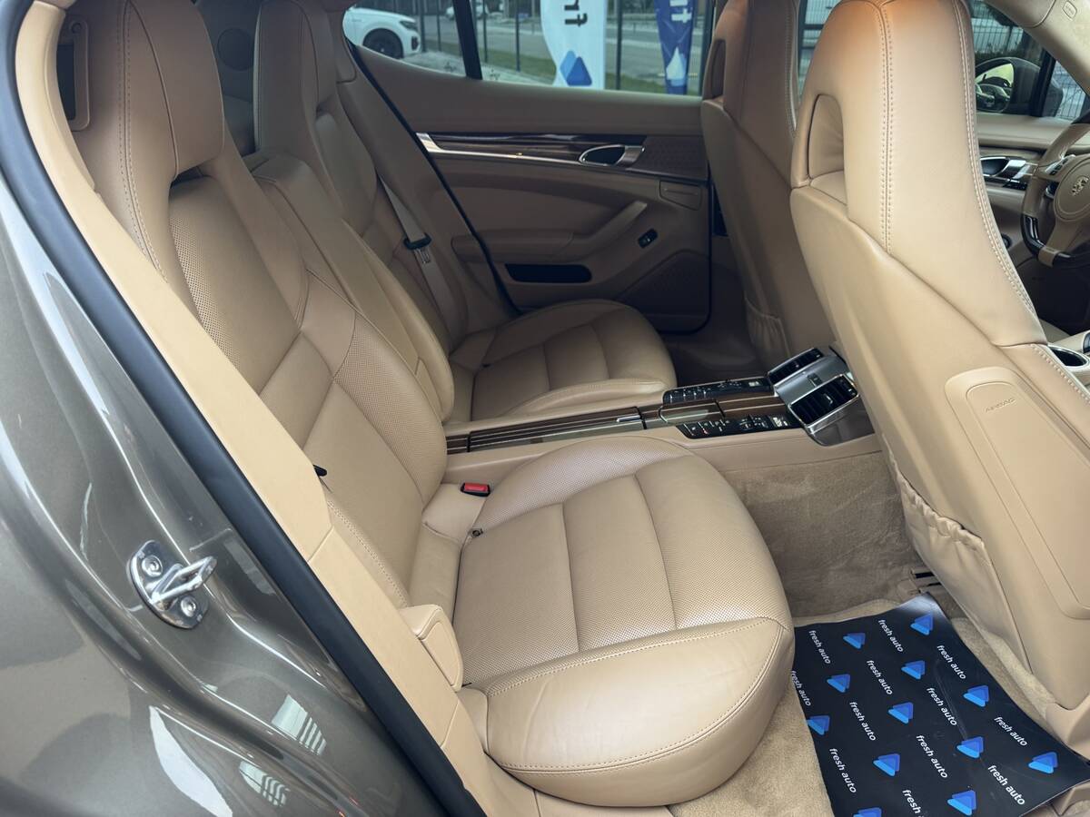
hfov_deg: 71.6
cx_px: 545
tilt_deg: -26.8
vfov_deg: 56.8
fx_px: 756
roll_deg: +1.3
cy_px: 408
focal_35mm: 24
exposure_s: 1/106
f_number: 1.78
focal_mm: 6.76
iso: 200
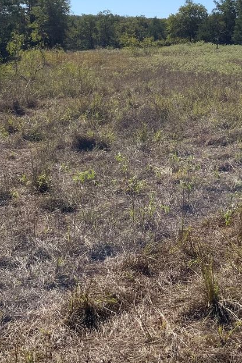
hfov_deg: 20.5
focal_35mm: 66
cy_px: 64
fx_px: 665
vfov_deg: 29.7
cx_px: 161
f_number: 1.8
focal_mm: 3
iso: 20
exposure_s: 1/2667
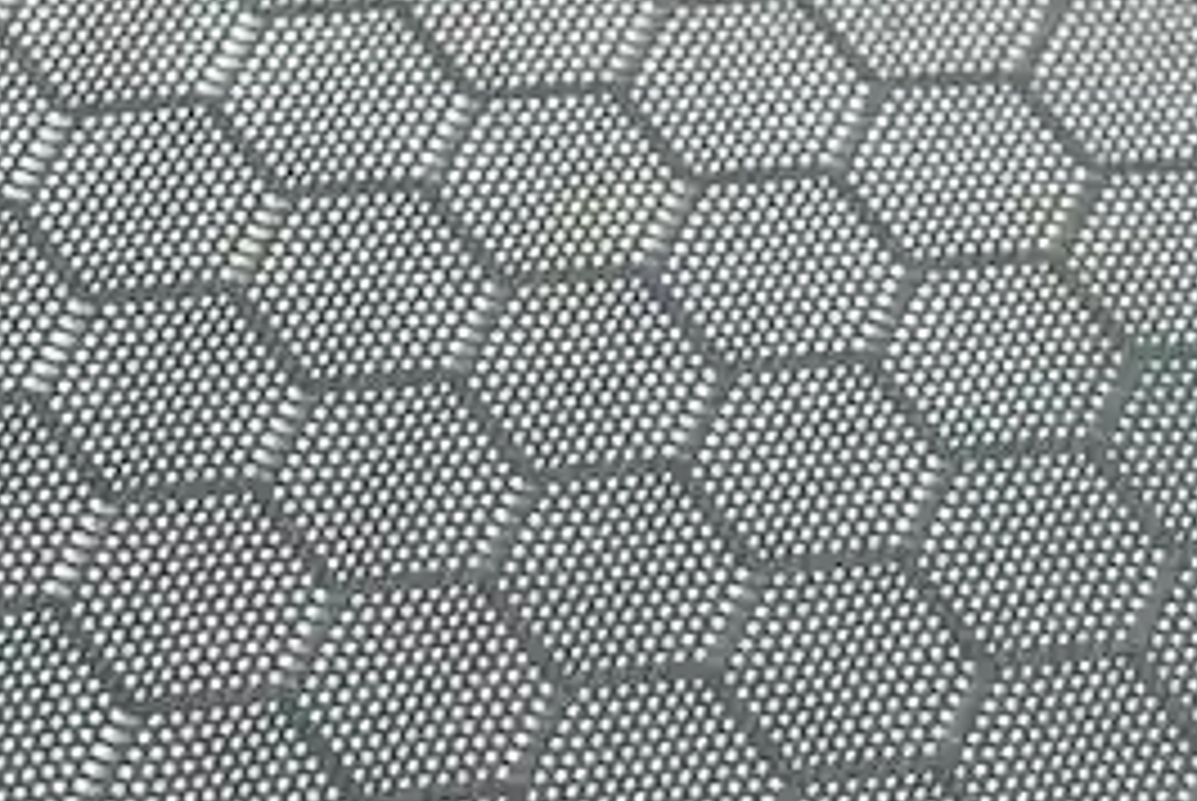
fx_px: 8754
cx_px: 904
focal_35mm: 263
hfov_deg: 7.8
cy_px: 1012
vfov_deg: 5.2
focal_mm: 70
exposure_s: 1/125
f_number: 10
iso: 320
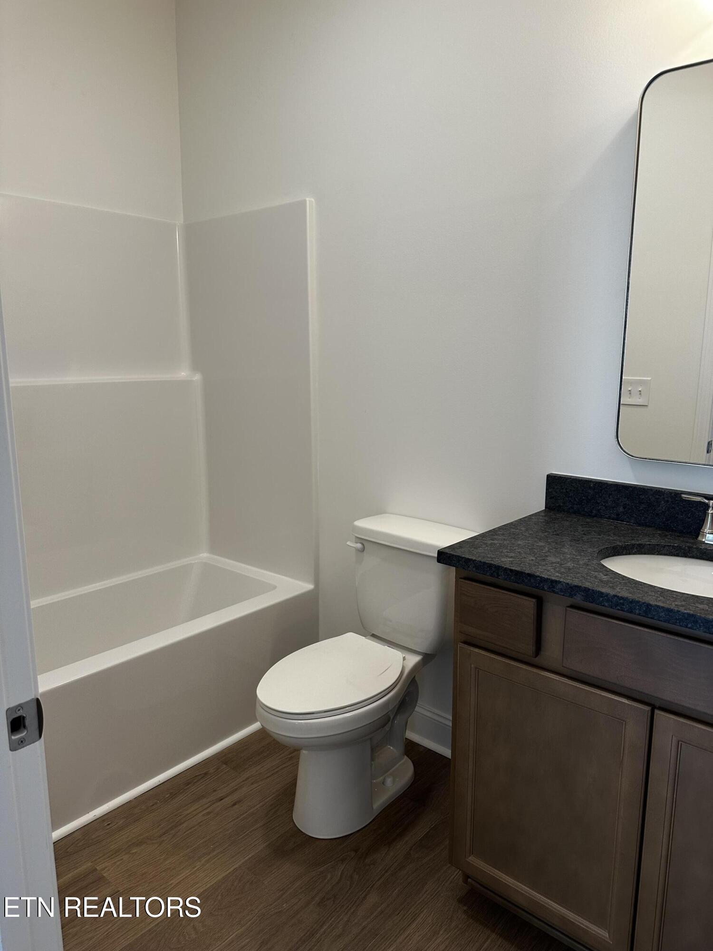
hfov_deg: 56.8
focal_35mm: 24
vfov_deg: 71.6
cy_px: 476
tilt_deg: -10.0
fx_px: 659
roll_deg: -0.4
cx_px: 356
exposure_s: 1/120
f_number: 1.78
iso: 100
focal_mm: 6.86
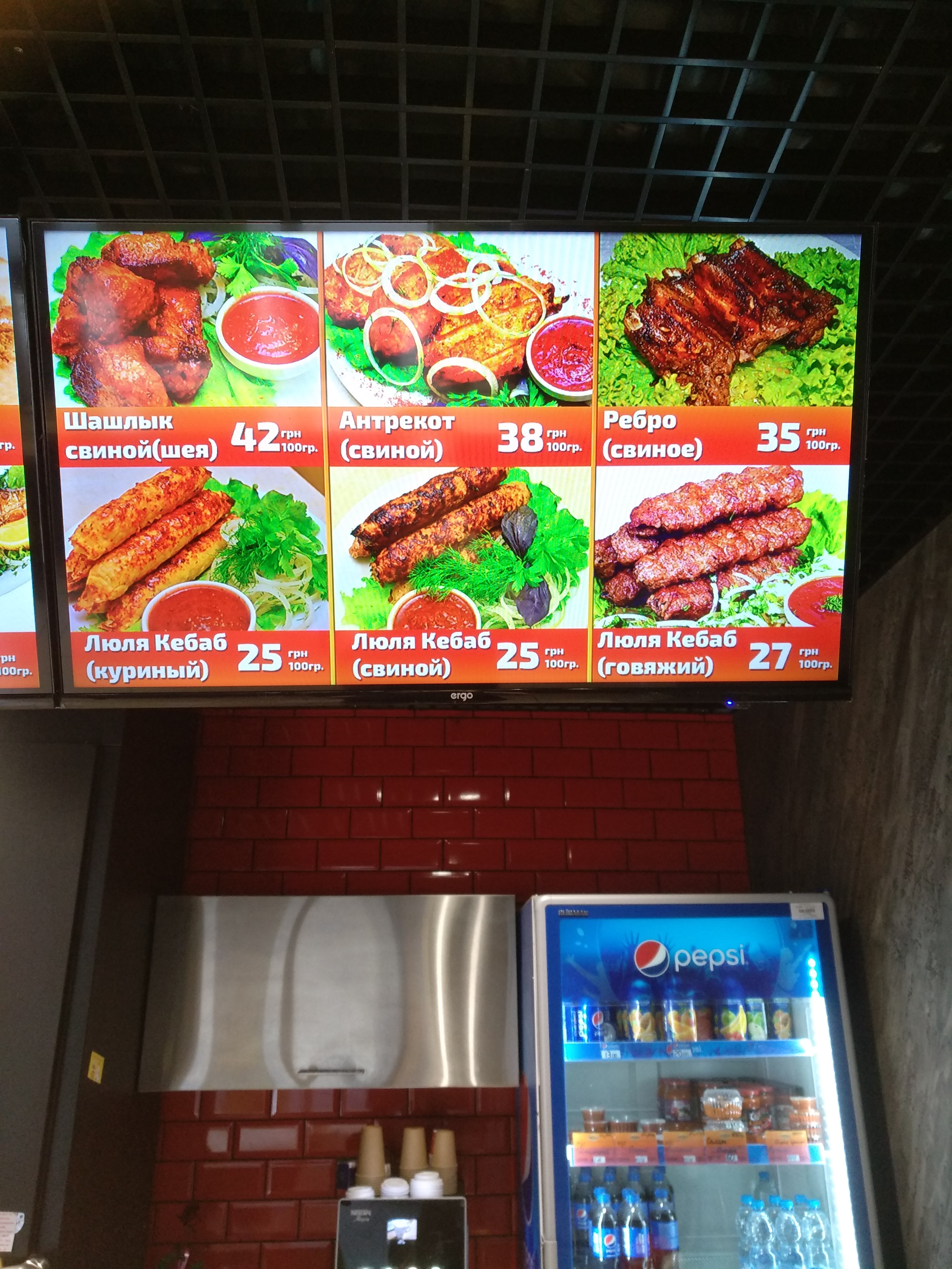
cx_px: 476
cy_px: 634
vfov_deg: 76.4
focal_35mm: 22
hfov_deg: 61.1
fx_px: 807
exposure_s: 1/33
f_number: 2.2
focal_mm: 3.81
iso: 320
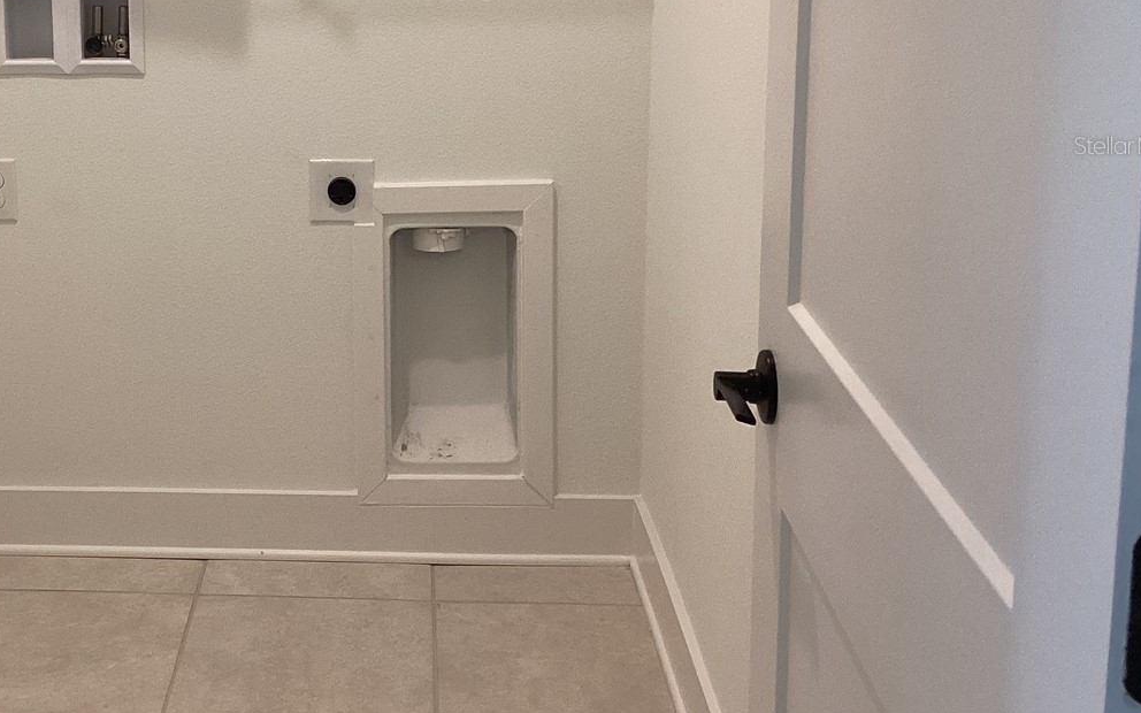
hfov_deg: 37.1
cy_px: 145
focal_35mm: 53
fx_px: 1648
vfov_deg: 24.0
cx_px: 262
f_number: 2.4
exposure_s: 1/60
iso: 160
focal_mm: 3.3
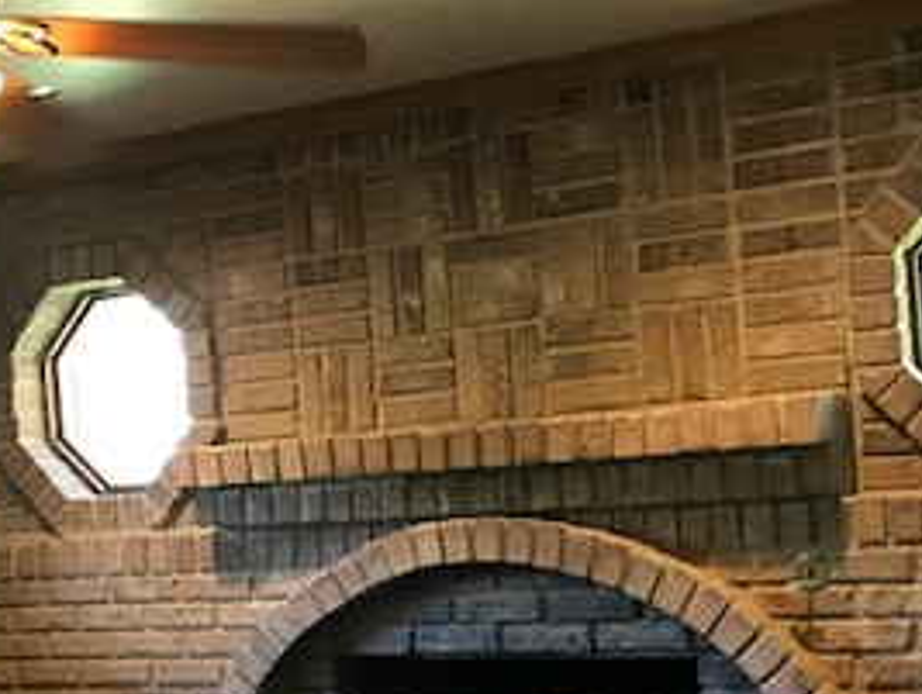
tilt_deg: -1.2
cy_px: 549
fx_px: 1787
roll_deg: +4.7
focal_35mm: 67
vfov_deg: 21.7
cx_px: 228
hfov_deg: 28.5
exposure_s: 1/15
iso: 64
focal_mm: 3.99
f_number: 1.8
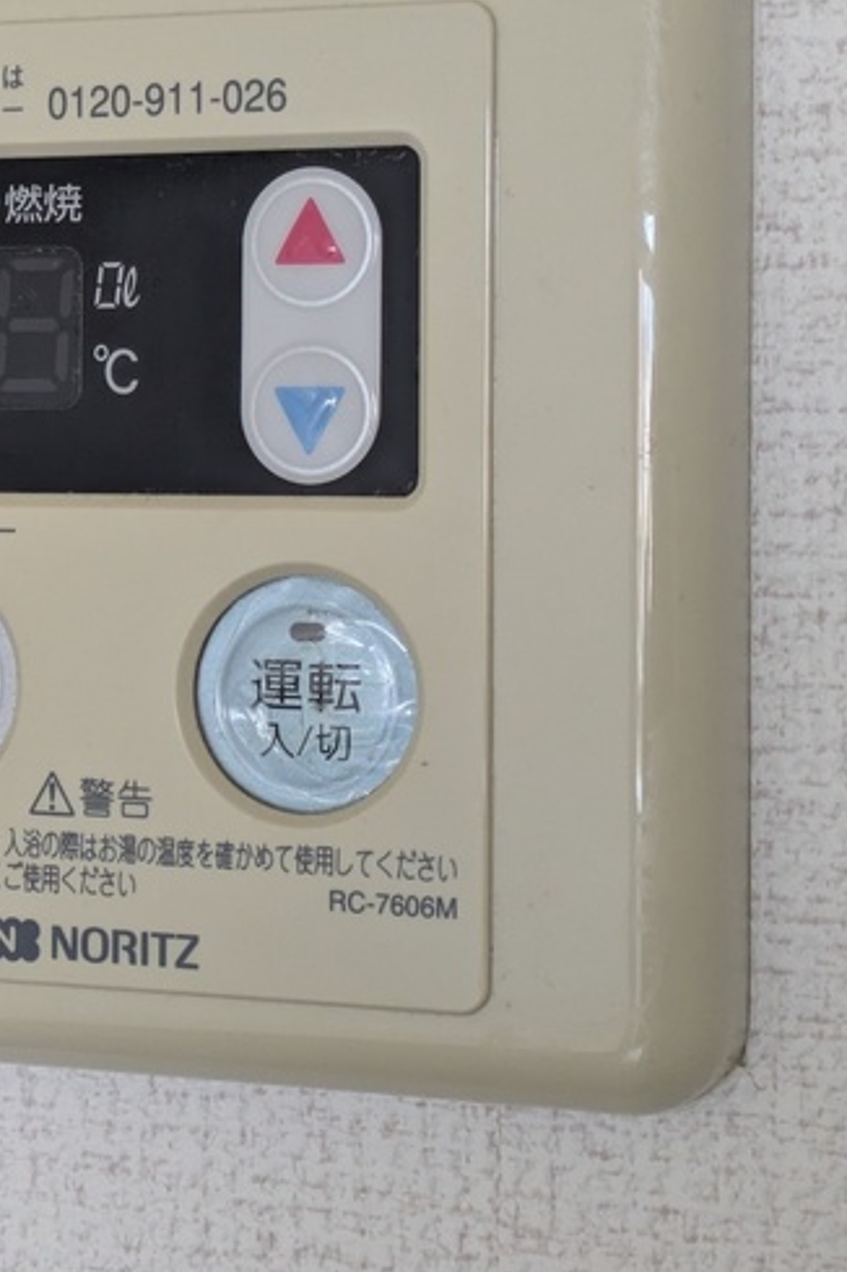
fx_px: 3675
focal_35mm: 104
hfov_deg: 13.1
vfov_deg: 19.6
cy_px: 488
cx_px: 120
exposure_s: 1/120
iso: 231
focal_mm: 5.43
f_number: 1.89
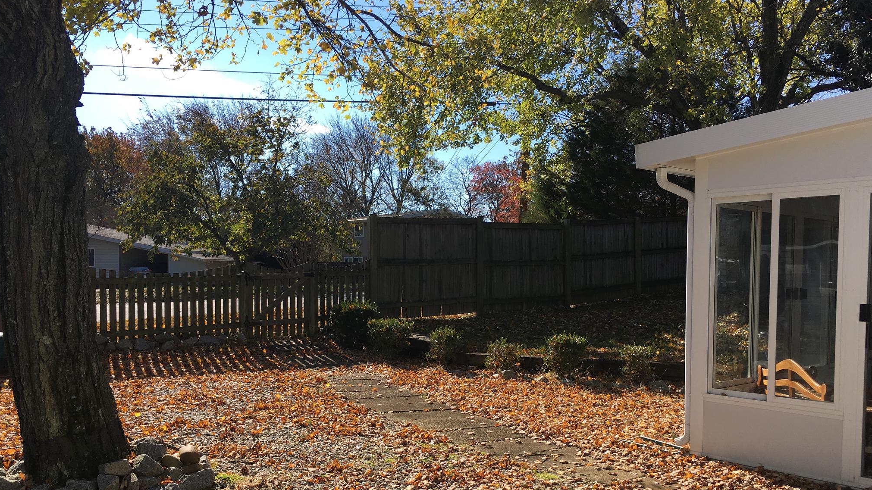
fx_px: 740
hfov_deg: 61.0
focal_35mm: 32
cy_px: 312
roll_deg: -0.4
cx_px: 436
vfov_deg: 36.4
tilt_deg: -3.2
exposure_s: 1/1099
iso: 25
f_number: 2.2
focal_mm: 4.15
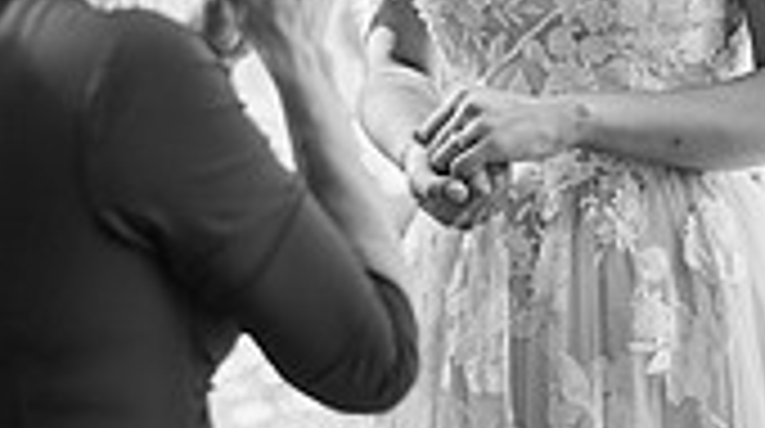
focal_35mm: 179
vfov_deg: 6.7
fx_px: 3625
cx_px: 648
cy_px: -212
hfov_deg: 12.0
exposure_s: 1/3200
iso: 100
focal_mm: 50
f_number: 2
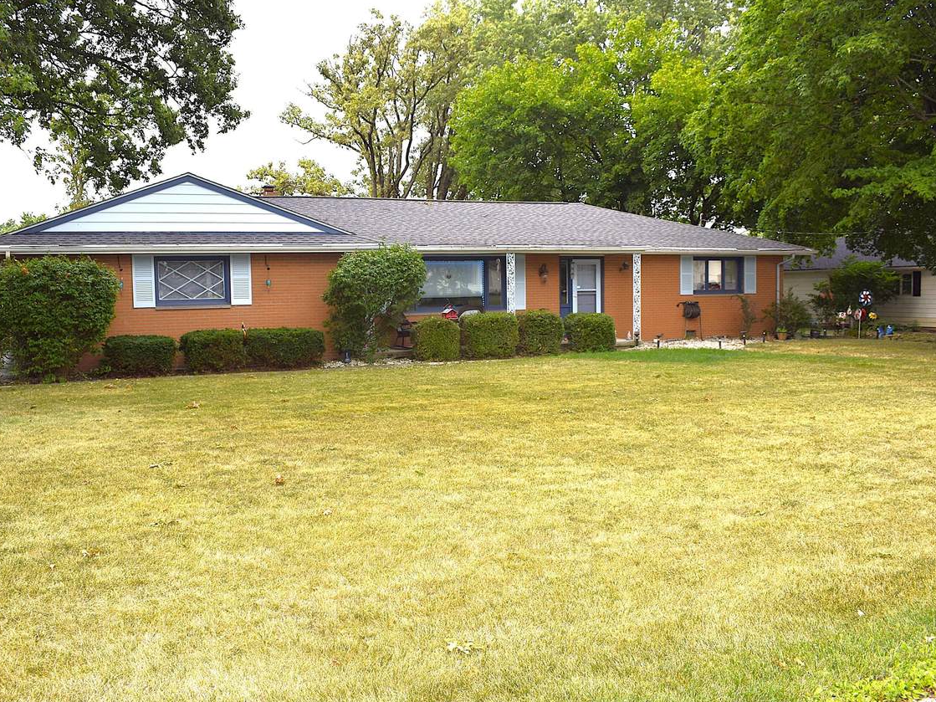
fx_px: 892
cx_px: 417
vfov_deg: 42.9
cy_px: 354
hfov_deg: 55.2
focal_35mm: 33
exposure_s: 1/160
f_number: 5.6
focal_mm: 20
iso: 100
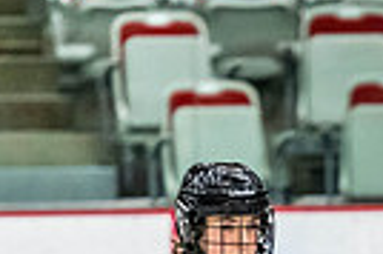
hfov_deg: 2.3
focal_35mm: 878
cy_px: 612
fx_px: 9330
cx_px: 716
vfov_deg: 1.6
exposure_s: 1/640
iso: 2800
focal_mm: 170
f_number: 2.8
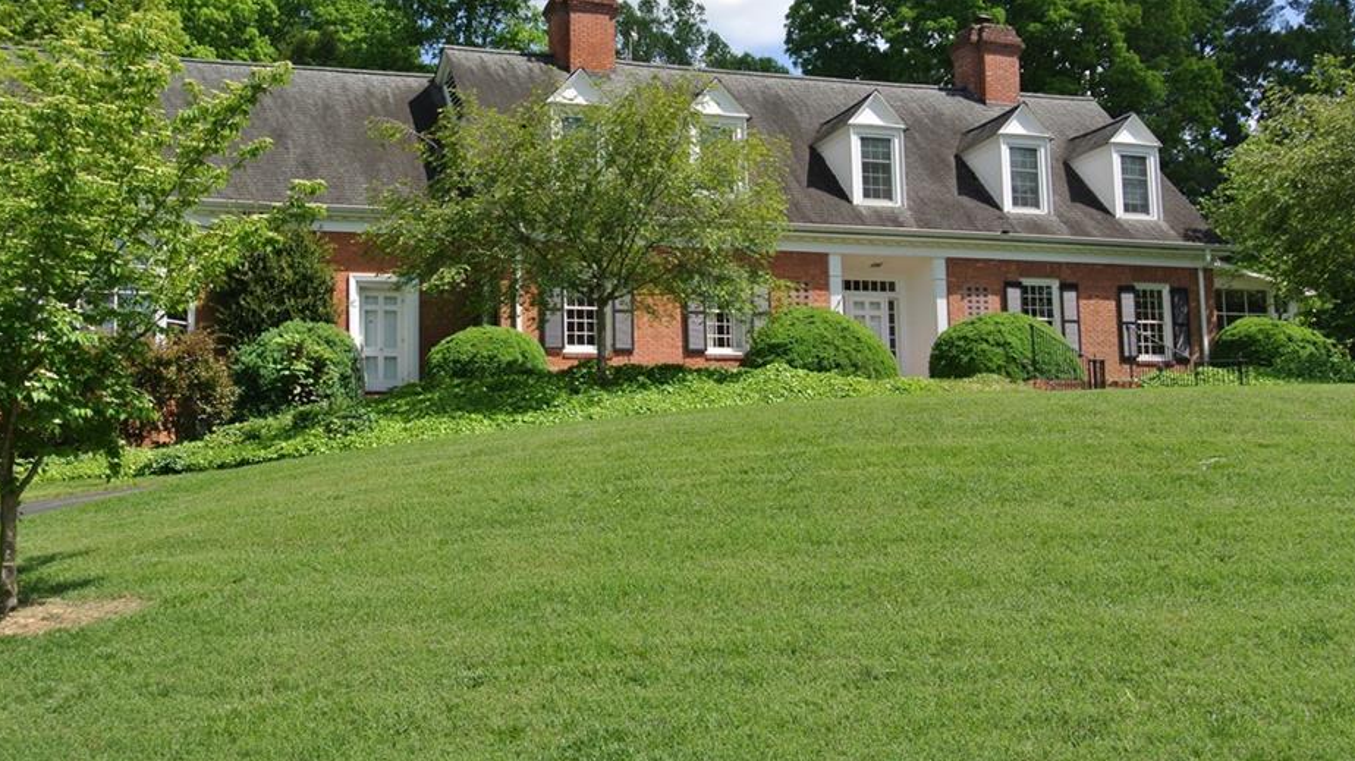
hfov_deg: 47.4
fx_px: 1544
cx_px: 672
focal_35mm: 43
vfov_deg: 27.7
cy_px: 336
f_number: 5
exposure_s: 1/400
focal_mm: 14
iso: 100
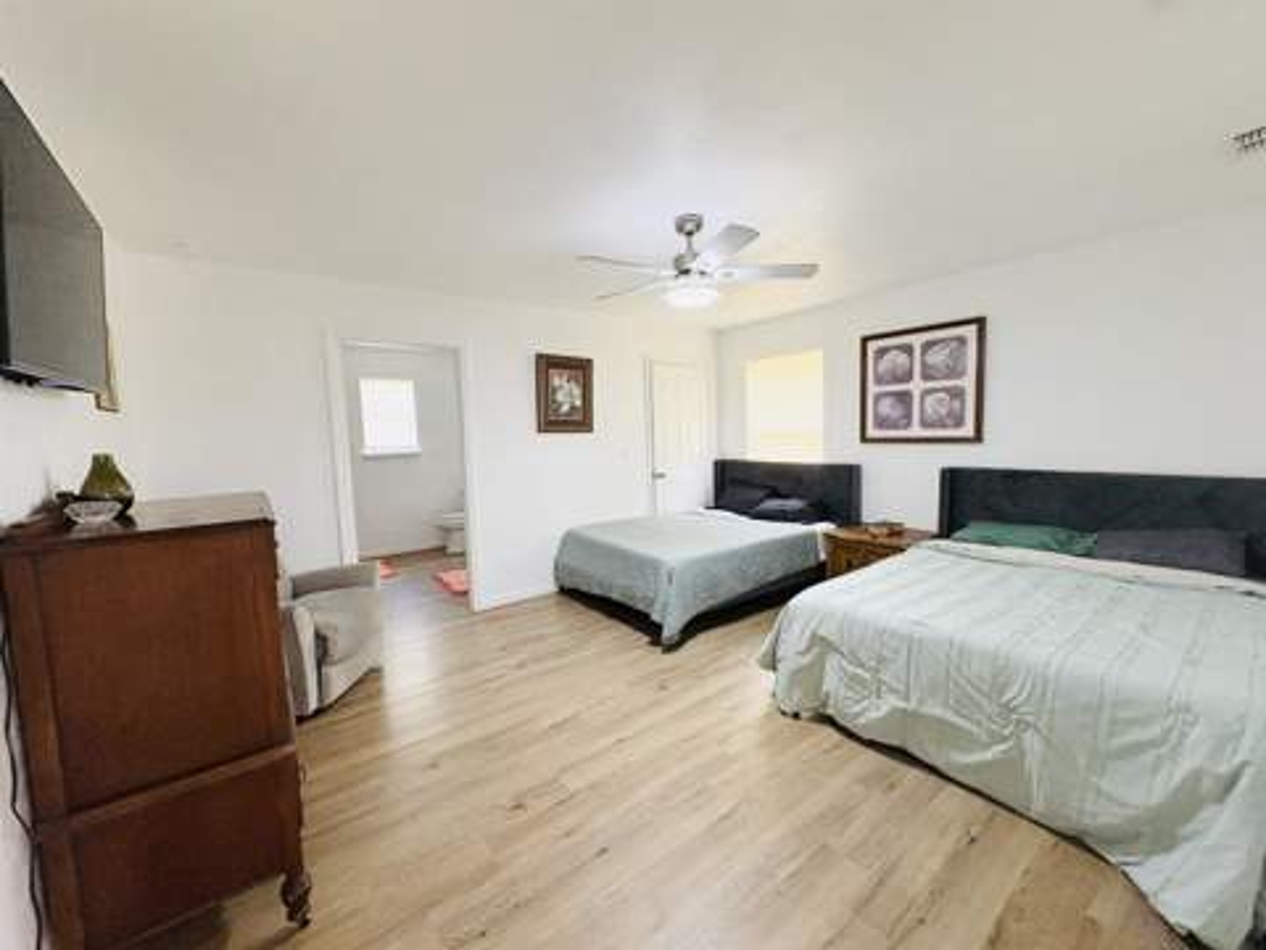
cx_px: 633
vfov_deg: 85.7
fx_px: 512
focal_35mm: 14
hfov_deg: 102.1
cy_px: 475
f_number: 2.2
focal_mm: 2.22
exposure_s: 1/60
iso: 320
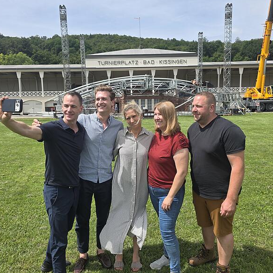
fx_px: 250
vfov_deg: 57.3
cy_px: 136
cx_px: 137
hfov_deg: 57.3
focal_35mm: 28
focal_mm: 6.3
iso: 80
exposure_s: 1/5153
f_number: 1.7
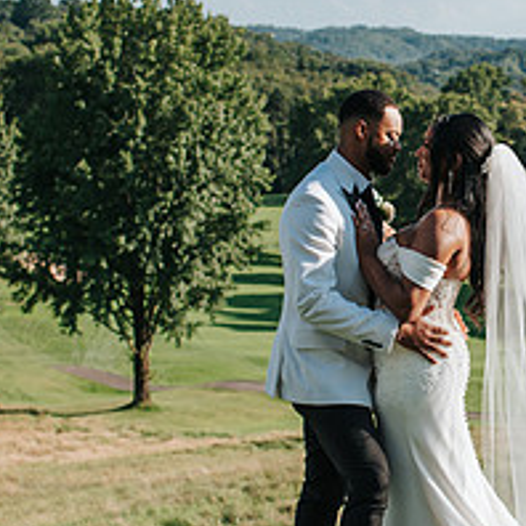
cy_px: 276
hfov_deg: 17.8
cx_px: 483
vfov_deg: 18.1
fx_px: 1650
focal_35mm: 96
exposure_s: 1/1250
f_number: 3.2
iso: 100
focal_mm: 35
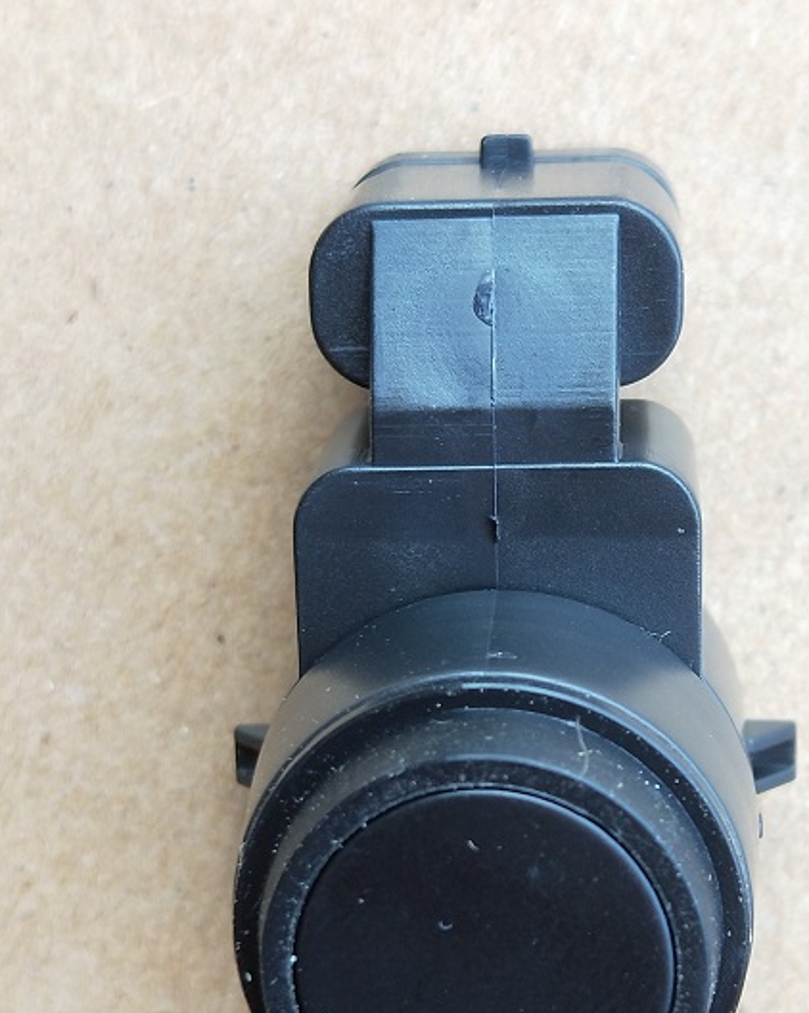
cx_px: 453
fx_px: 958
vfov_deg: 55.0
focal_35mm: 32
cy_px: 639
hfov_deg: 45.7
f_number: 1.7
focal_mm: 4.27
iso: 90
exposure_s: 1/100
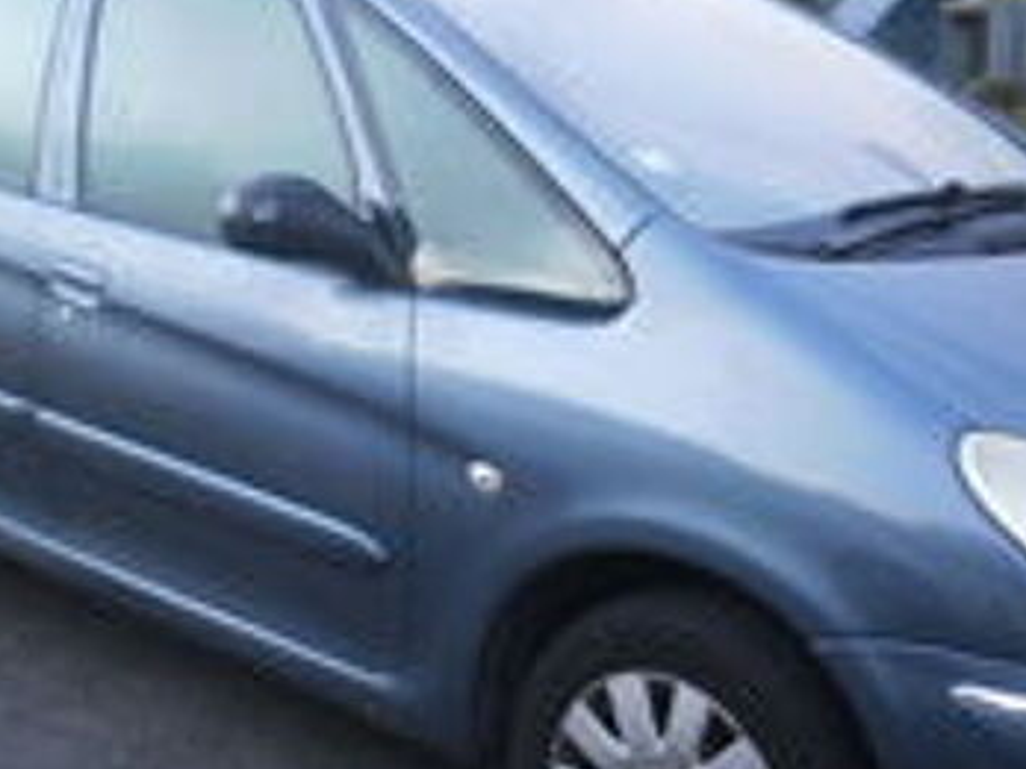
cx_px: 395
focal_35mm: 58
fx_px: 1719
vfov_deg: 25.2
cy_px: 362
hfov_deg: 33.1
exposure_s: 1/10
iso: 125
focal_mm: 7.4
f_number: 3.5
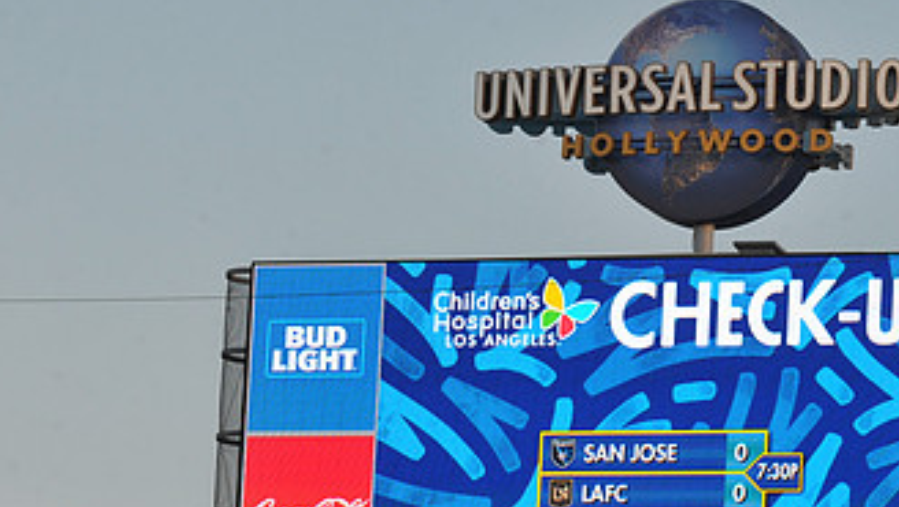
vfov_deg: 4.1
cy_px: 458
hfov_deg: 7.3
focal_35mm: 296
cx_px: 655
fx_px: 7061
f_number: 9
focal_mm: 160
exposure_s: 1/320
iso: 800
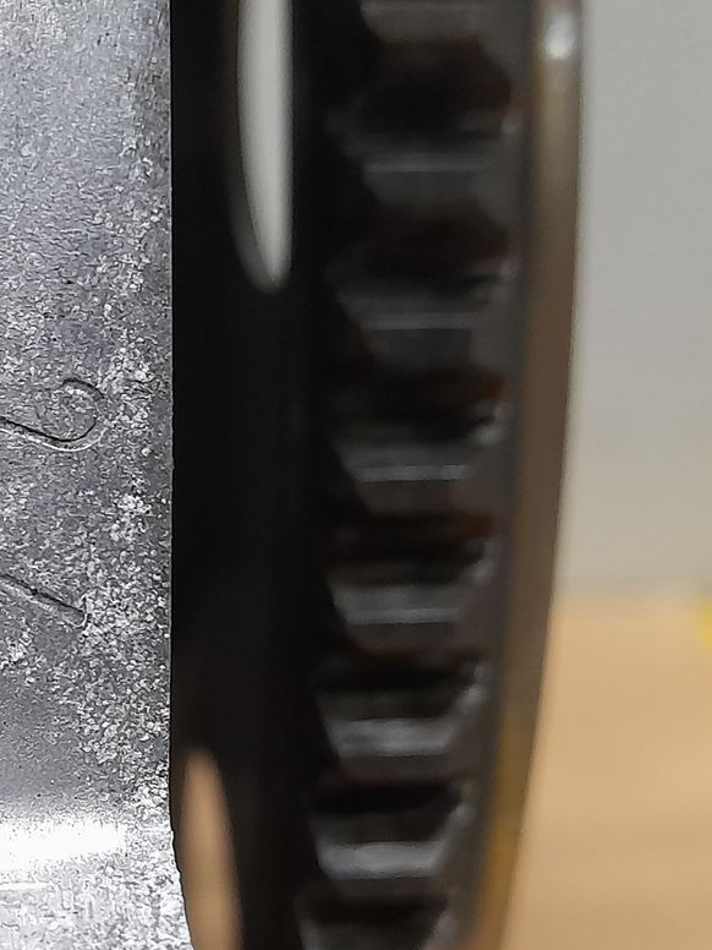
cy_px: 626
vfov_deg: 29.2
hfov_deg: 21.8
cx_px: 98
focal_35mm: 66
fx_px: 1810
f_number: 2
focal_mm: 4.6
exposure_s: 1/50
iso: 320
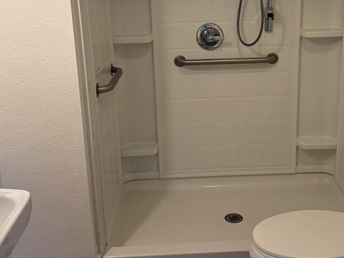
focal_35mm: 44
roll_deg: +1.4
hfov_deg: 42.8
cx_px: 204
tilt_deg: -14.6
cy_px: 84
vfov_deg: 32.6
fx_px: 437
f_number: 1.78
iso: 160
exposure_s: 1/120
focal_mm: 6.76
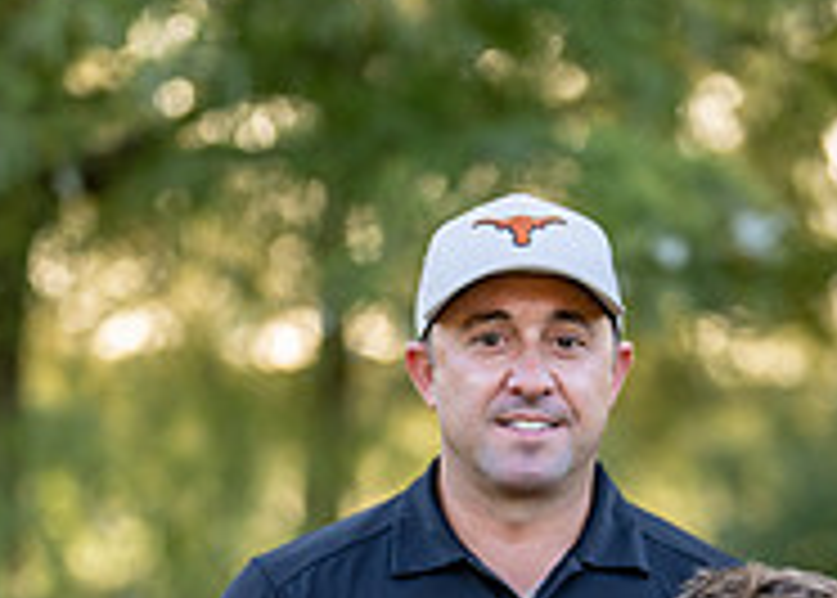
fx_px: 3876
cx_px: 612
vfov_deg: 8.7
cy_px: 791
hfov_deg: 12.3
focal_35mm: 163
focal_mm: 50
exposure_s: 1/640
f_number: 1.2
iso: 100
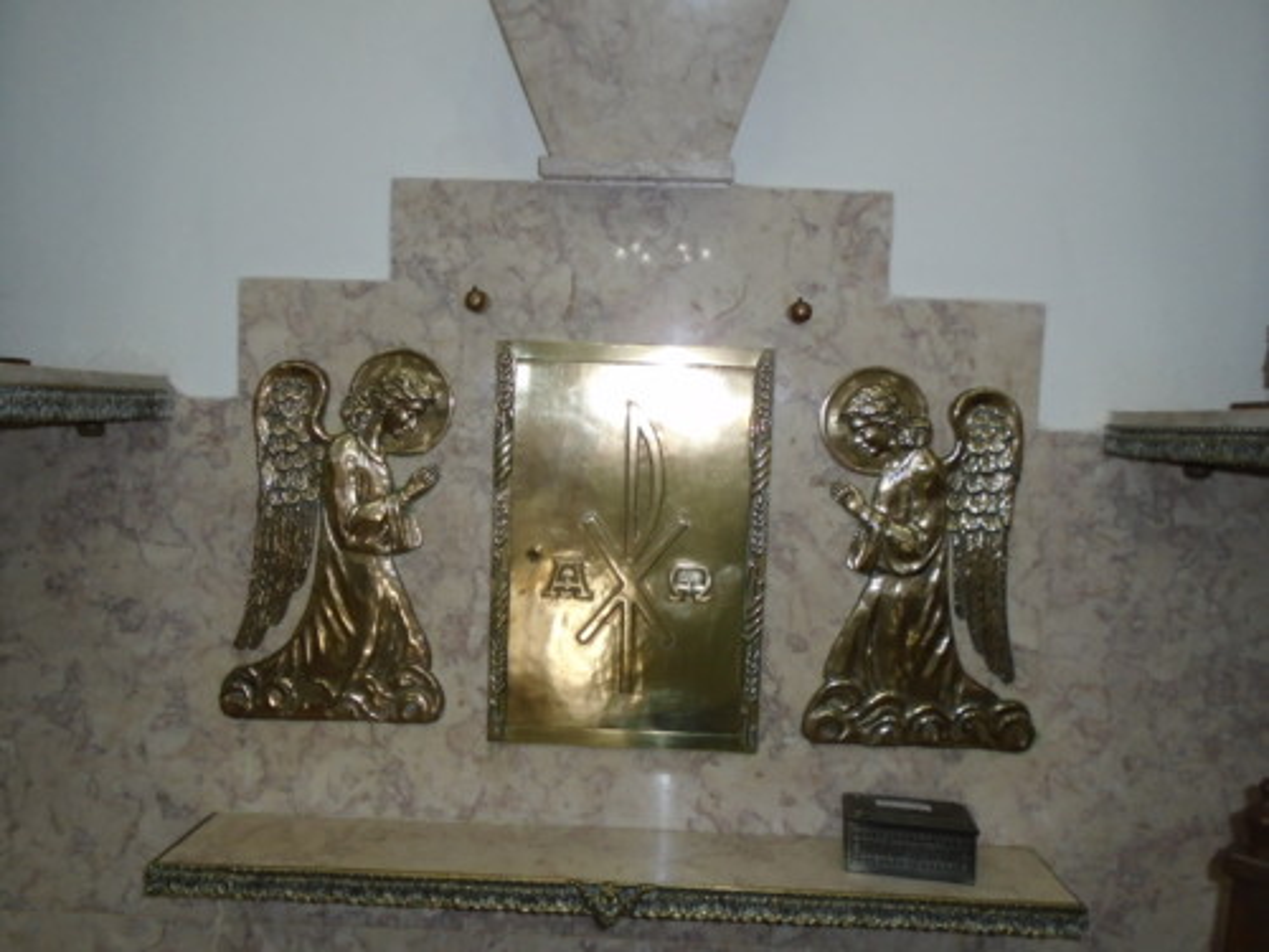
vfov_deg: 53.1
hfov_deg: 67.3
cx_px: 634
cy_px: 476
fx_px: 953
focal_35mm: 26
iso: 200
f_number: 3.2
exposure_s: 1/30
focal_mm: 4.6
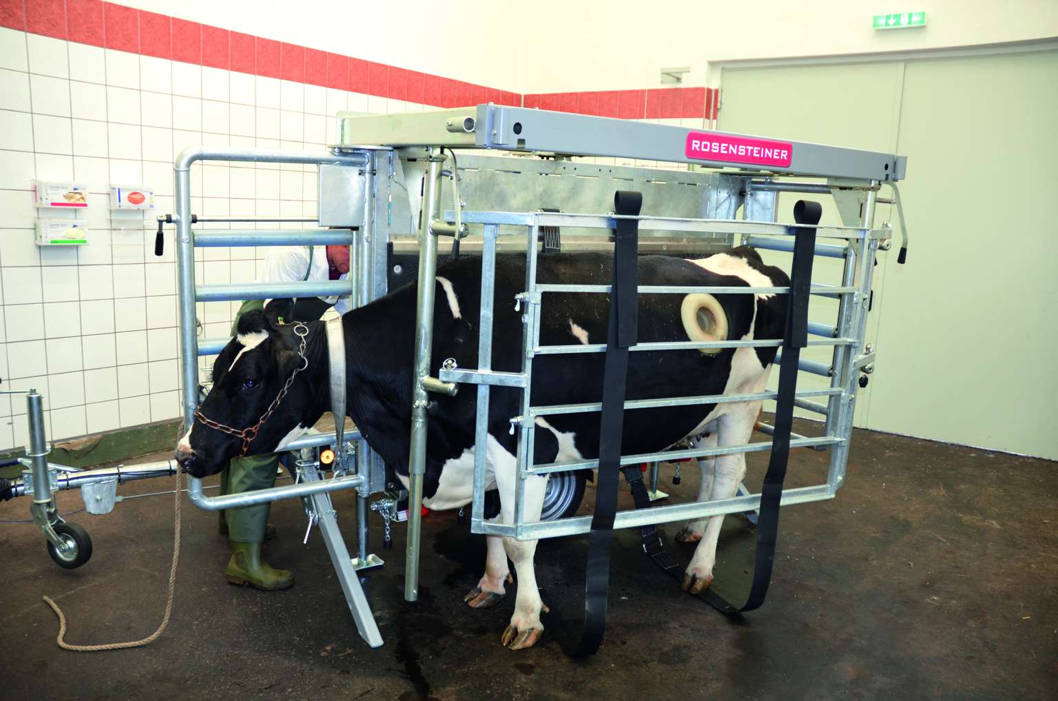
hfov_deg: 67.5
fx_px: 792
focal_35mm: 27
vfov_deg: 47.7
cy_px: 350
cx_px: 529
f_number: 3.5
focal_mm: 18
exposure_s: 1/60
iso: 640
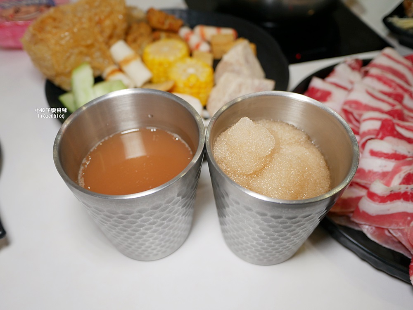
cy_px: 155
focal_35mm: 28
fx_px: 334
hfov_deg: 63.4
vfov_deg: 49.8
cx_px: 206
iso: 200
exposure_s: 1/80
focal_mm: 14
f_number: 2.5
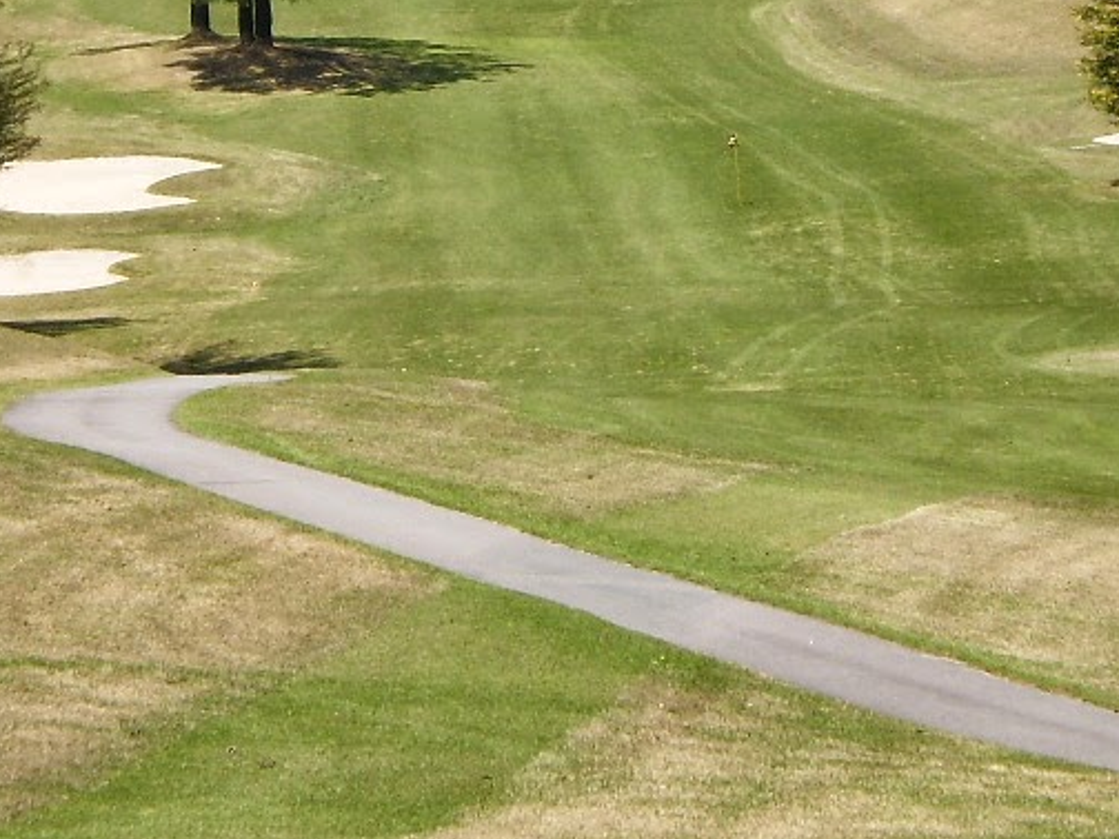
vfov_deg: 6.7
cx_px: 595
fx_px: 7144
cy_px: -49
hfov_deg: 9.0
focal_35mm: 221
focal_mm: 15.3
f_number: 5.3
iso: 64
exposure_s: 1/400
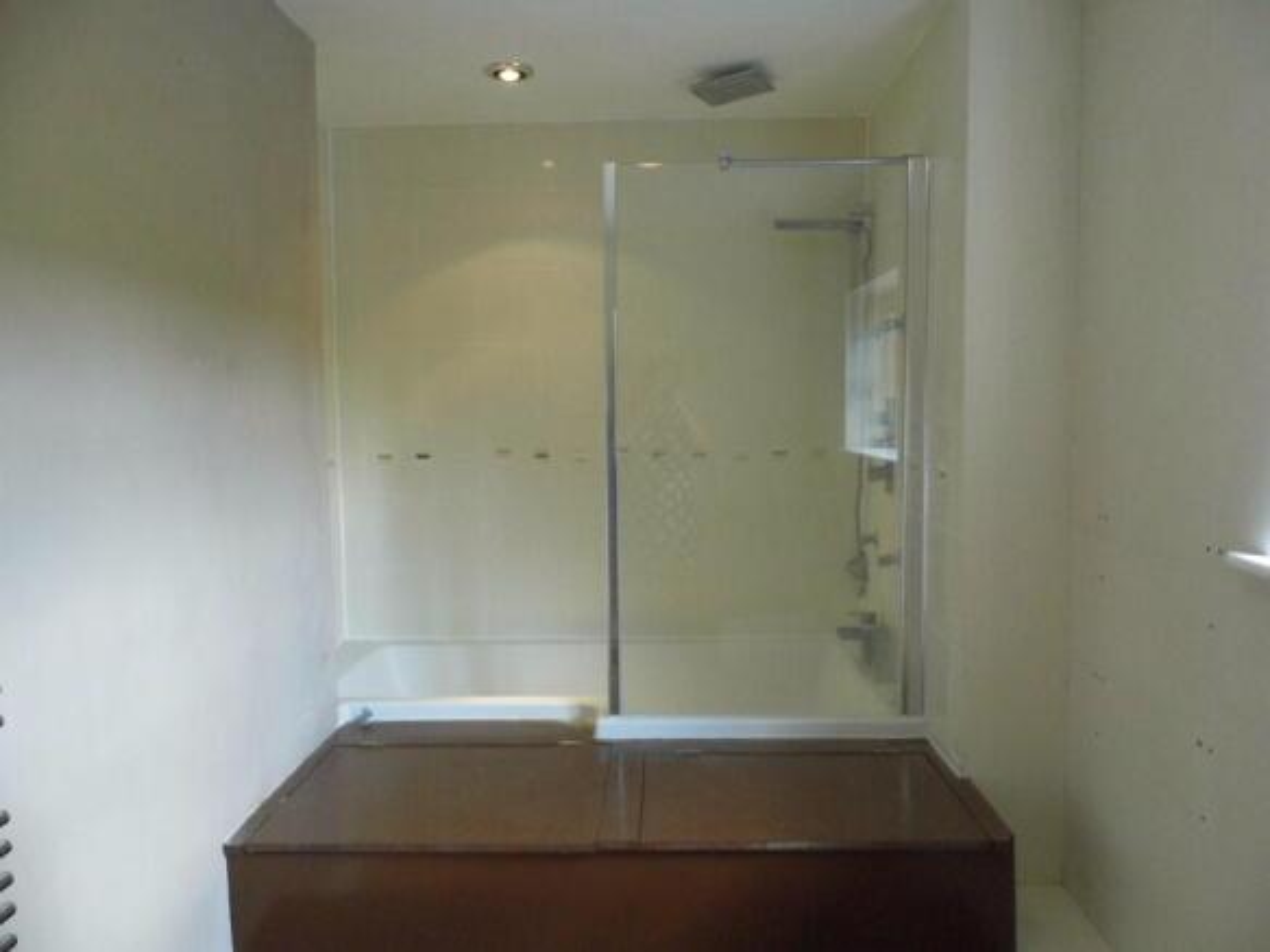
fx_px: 917
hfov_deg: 69.4
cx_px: 635
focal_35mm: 25
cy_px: 476
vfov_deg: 54.9
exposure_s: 1/60
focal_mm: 4.5
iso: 200
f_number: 3.1
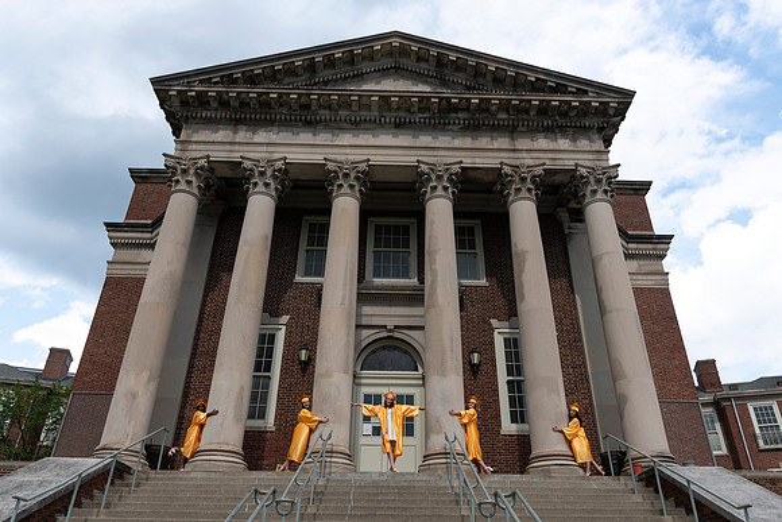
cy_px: 261
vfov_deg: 51.1
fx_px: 546
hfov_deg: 71.2
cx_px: 401
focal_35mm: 25
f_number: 6.3
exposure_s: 1/250
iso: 80
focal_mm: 24
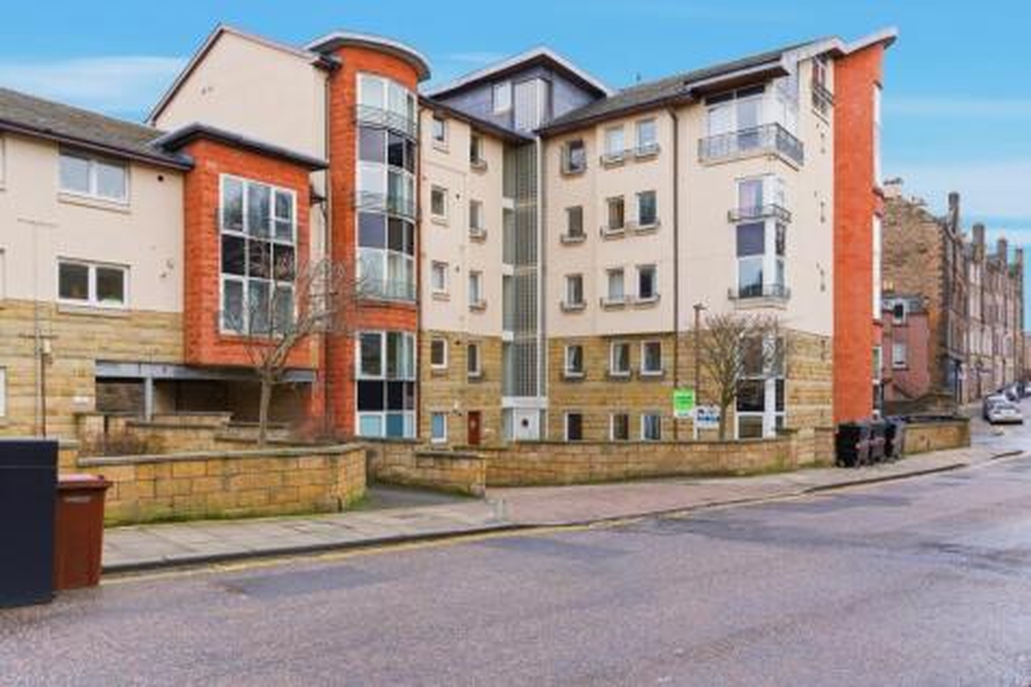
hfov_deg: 65.5
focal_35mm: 28
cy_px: 344
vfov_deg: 46.4
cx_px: 516
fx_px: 802
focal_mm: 28
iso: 250
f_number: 8
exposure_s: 1/125
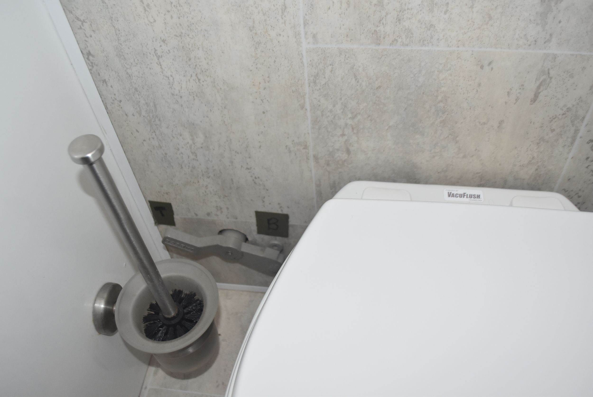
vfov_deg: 40.0
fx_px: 544
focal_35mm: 33
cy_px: 198
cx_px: 296
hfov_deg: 57.2
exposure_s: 1/80
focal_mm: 22
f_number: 4.5
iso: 800
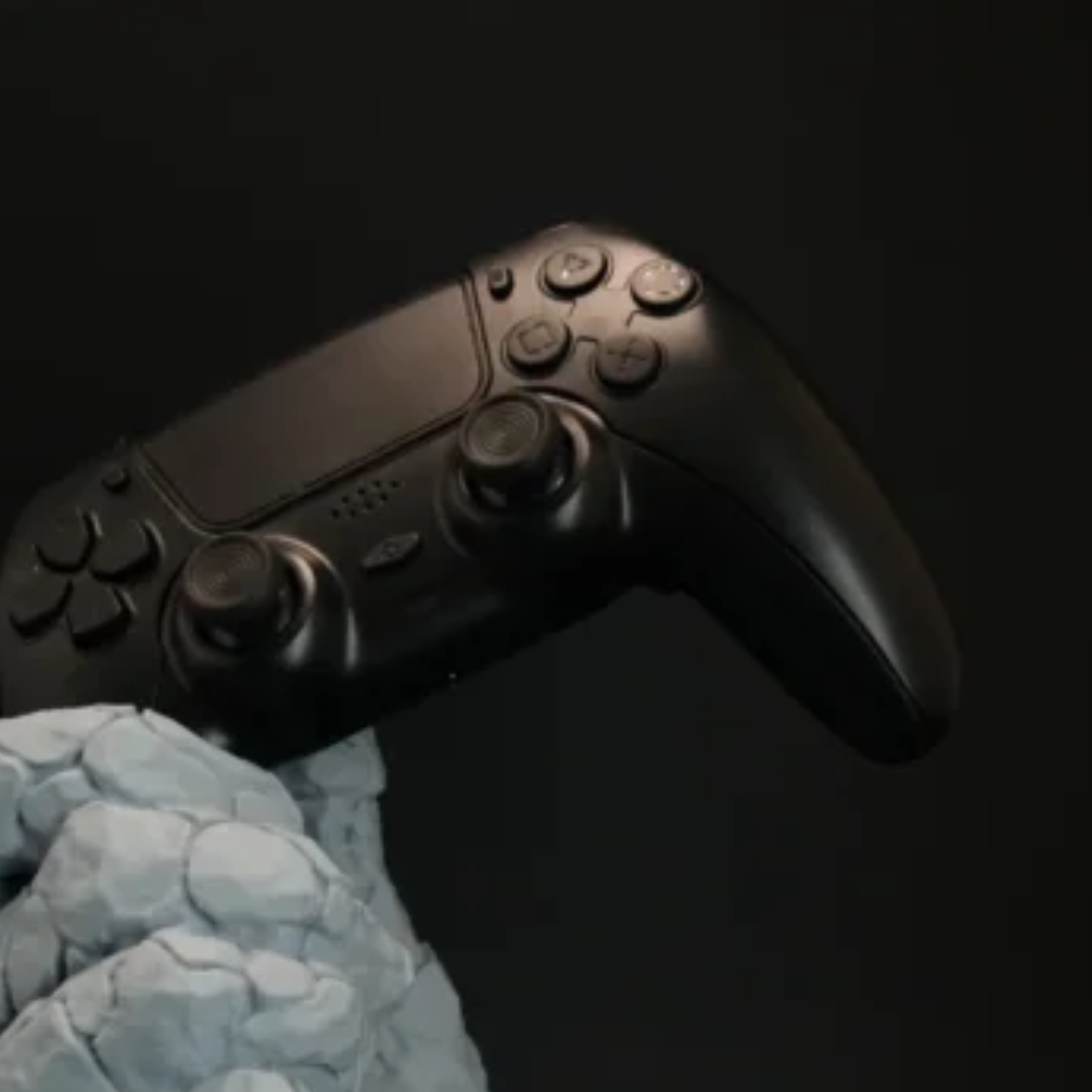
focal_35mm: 83
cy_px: 1054
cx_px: 392
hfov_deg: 20.8
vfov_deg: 20.3
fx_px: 2966
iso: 400
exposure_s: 1/100
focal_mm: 25
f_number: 5
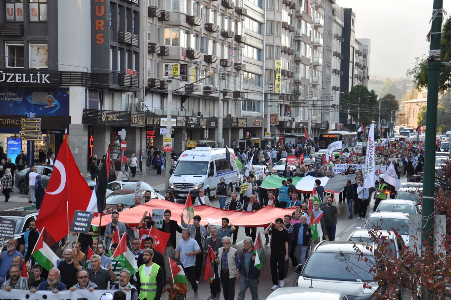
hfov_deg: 27.0
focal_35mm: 75
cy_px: 150
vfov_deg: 18.2
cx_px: 226
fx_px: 939
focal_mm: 50
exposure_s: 1/125
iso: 200
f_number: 5.6
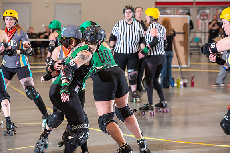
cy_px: 77
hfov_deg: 13.6
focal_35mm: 151
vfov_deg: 9.1
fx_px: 965
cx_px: 115
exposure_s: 1/160
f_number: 5.6
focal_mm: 150
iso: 640
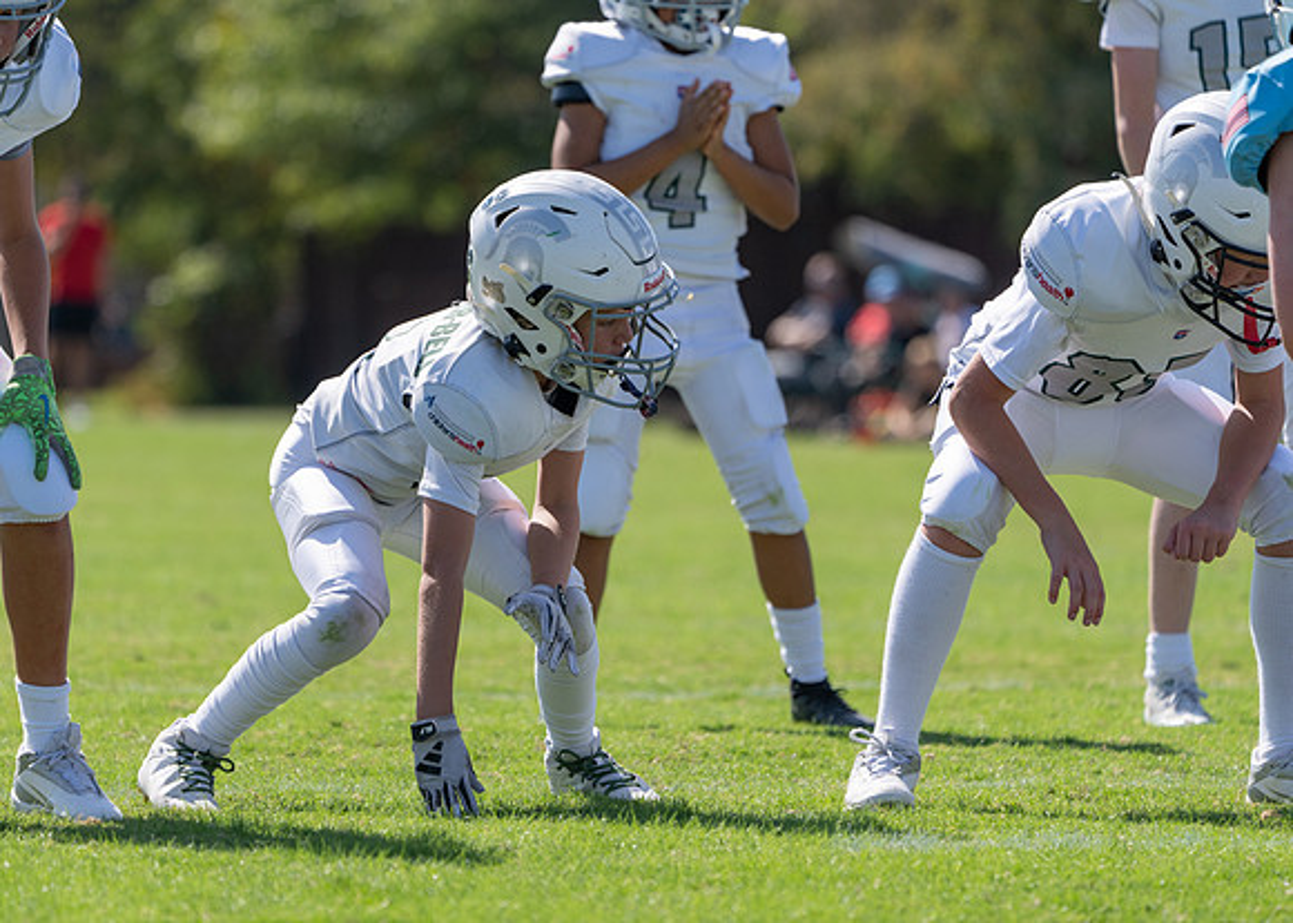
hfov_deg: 6.1
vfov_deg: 4.4
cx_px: 552
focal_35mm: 329
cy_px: 490
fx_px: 12091
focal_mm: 291
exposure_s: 1/1000
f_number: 5.6
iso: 160
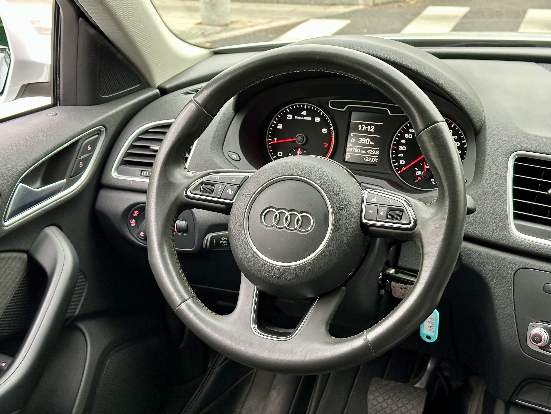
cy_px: 207
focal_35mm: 48
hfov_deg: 39.7
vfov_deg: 30.3
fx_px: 764
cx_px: 276
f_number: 1.78
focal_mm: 6.86
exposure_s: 1/40
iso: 200
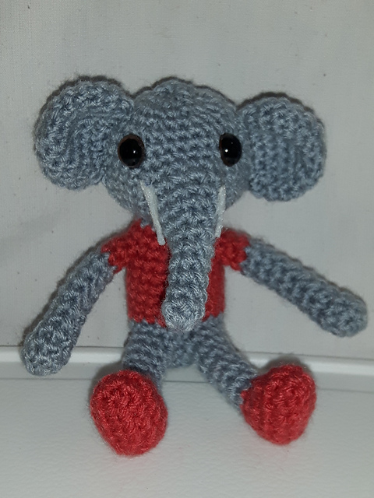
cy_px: 249
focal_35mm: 31
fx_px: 447
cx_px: 187
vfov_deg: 58.4
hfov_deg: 45.4
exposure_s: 1/261
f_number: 1.9
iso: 40
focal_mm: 3.7
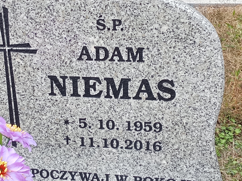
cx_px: 98
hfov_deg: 31.6
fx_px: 426
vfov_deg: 23.9
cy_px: 62
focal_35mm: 61
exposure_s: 1/538
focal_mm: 2.79
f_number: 2
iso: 102
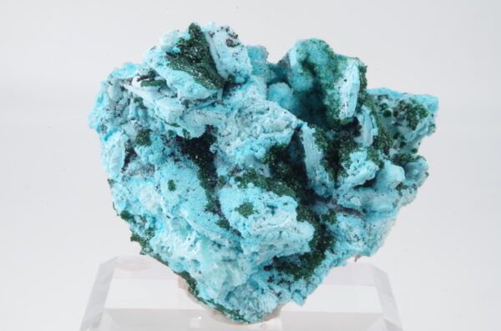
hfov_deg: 33.5
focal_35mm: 60
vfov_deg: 22.5
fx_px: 833
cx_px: 250
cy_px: 166
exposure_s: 1/1.25
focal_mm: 40
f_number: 7.1
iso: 100
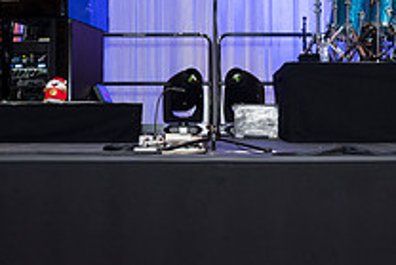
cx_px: 227
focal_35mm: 99
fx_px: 1090
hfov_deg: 20.6
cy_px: 83
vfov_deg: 13.8
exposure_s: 1/100
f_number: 4
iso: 800
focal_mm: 35
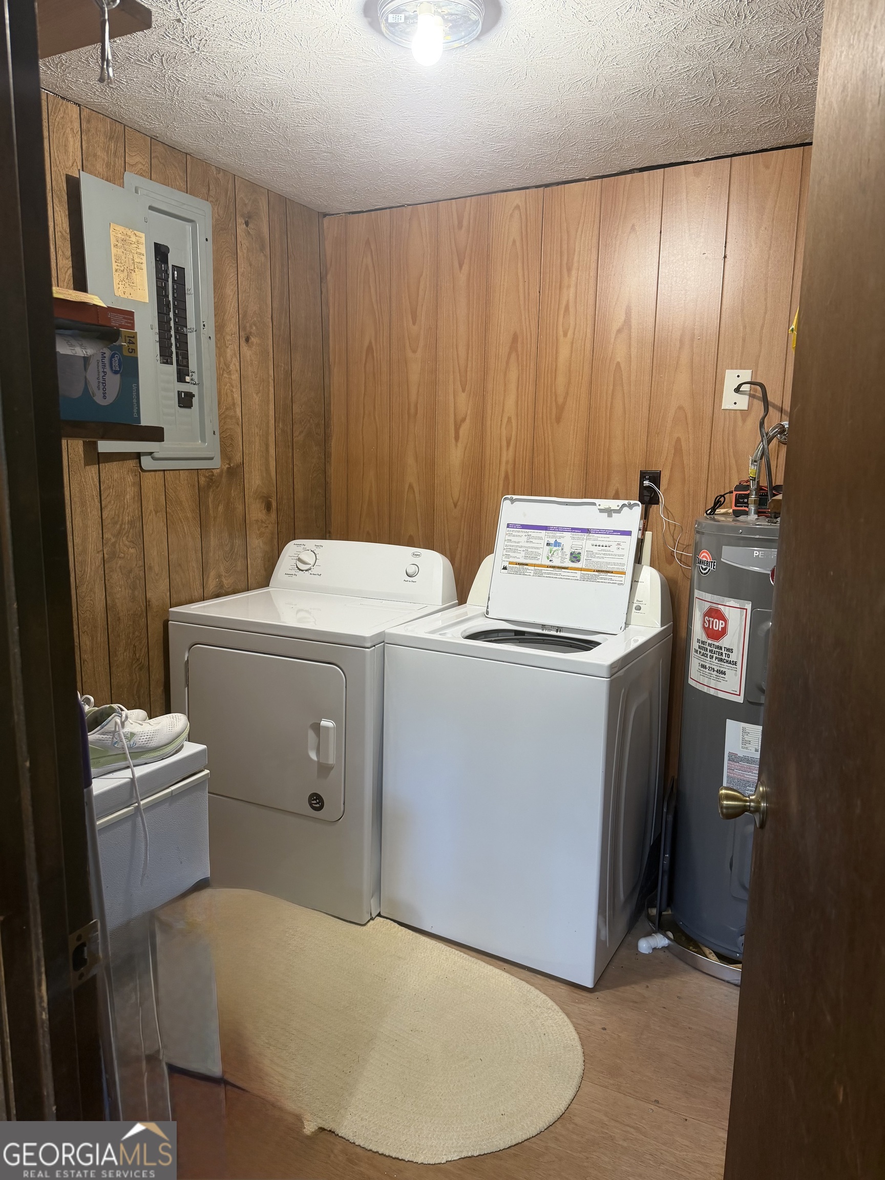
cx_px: 442
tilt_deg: -9.8
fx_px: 818
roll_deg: -1.0
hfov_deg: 56.8
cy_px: 590
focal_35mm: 24
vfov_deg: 71.6
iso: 160
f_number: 1.78
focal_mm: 6.76
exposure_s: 1/60
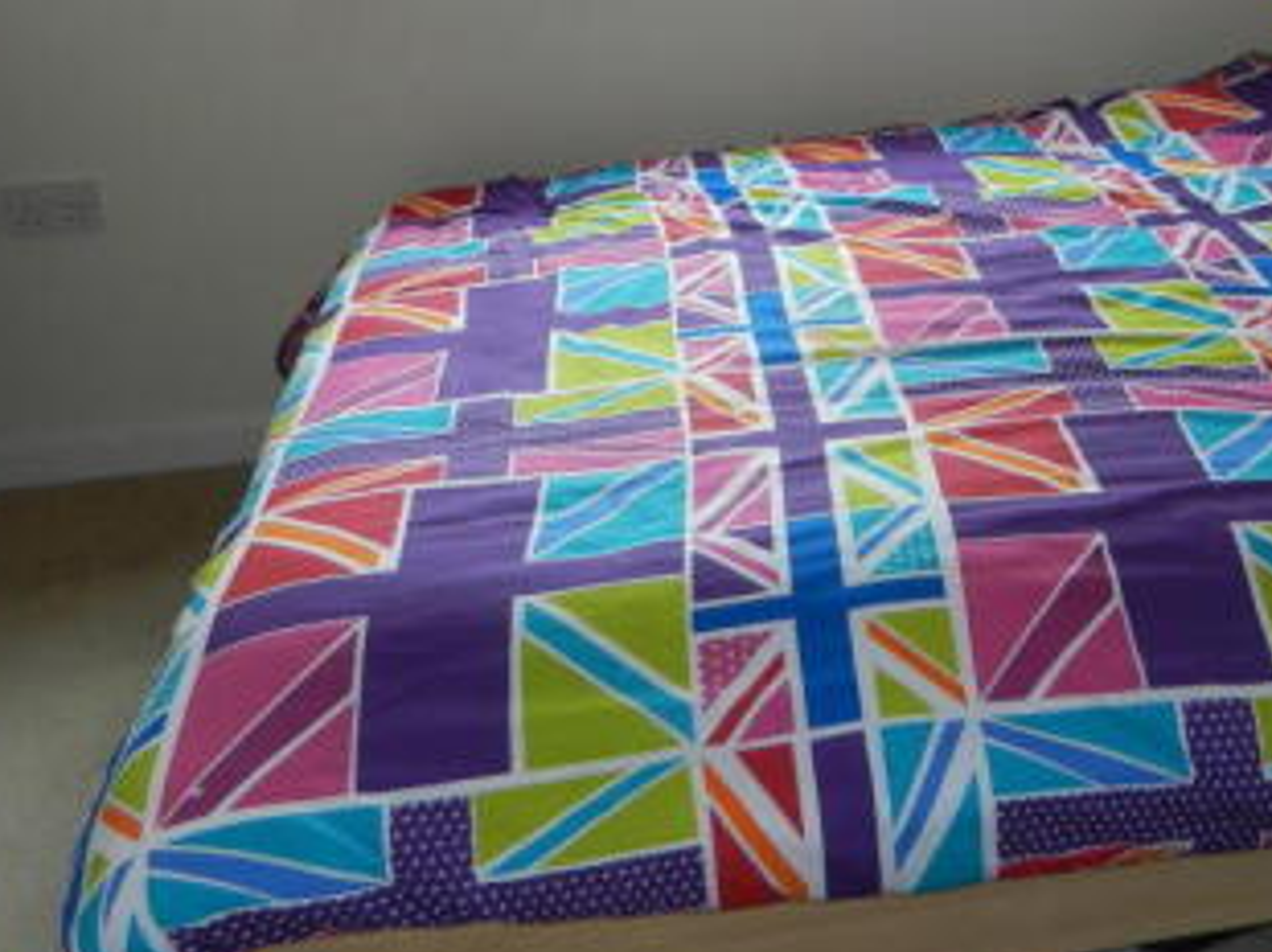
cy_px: 137
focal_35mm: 47
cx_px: 1007
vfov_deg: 29.8
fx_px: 1726
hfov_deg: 39.0
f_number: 3.5
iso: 160
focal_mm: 4.5
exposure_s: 1/60
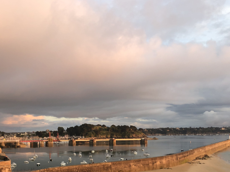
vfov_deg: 31.5
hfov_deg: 41.9
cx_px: 92
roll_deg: +1.8
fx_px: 299
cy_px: 133
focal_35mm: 45
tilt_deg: -0.7
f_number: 1.8
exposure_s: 1/120
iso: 32
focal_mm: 4
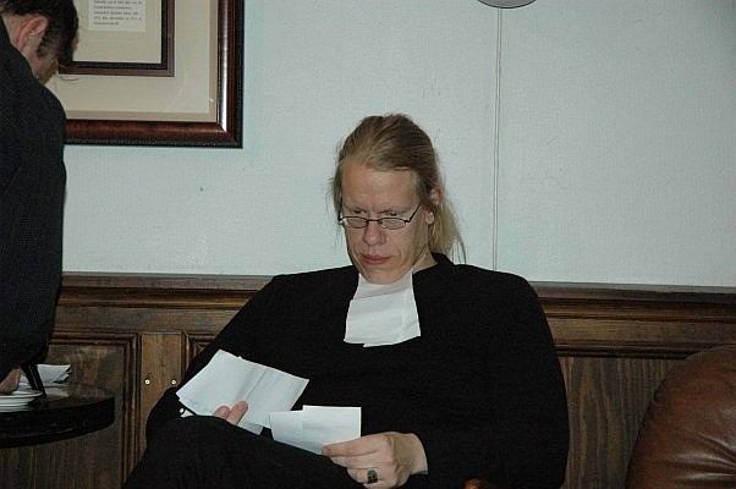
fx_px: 2144
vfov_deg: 13.0
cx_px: 368
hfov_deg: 19.5
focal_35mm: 105
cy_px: 244
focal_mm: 70
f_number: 5
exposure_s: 1/60
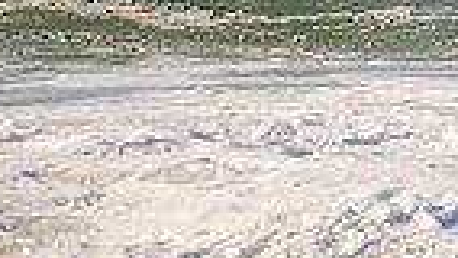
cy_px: -260
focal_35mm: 2145
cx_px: 884
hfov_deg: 1.0
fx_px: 26059
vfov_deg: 0.6
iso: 220
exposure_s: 1/1600
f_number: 5.6
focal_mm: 500
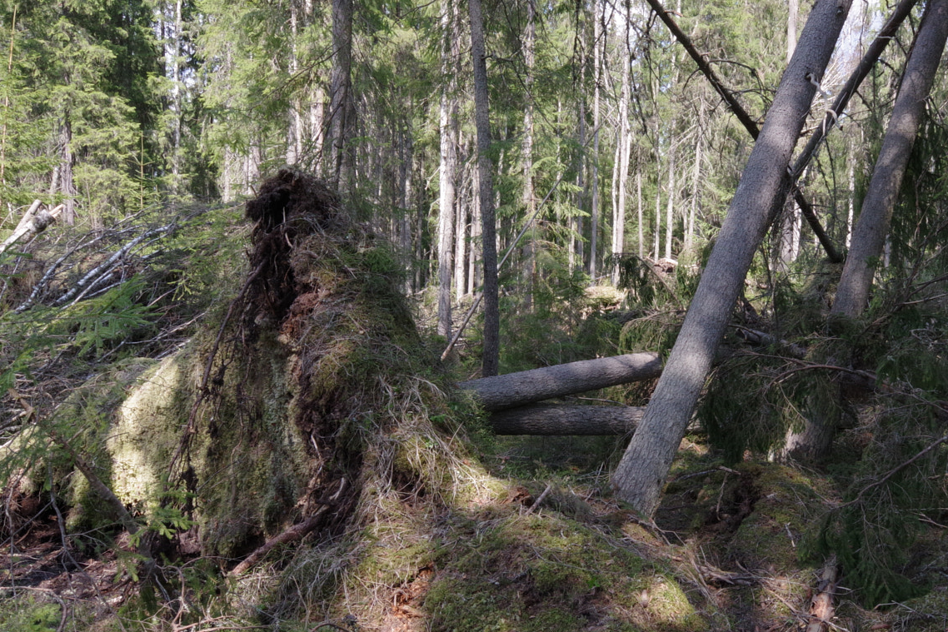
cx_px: 588
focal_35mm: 27
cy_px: 331
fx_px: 711
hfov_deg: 66.4
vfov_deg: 47.9
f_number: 22
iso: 1600
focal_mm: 15
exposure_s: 1/80
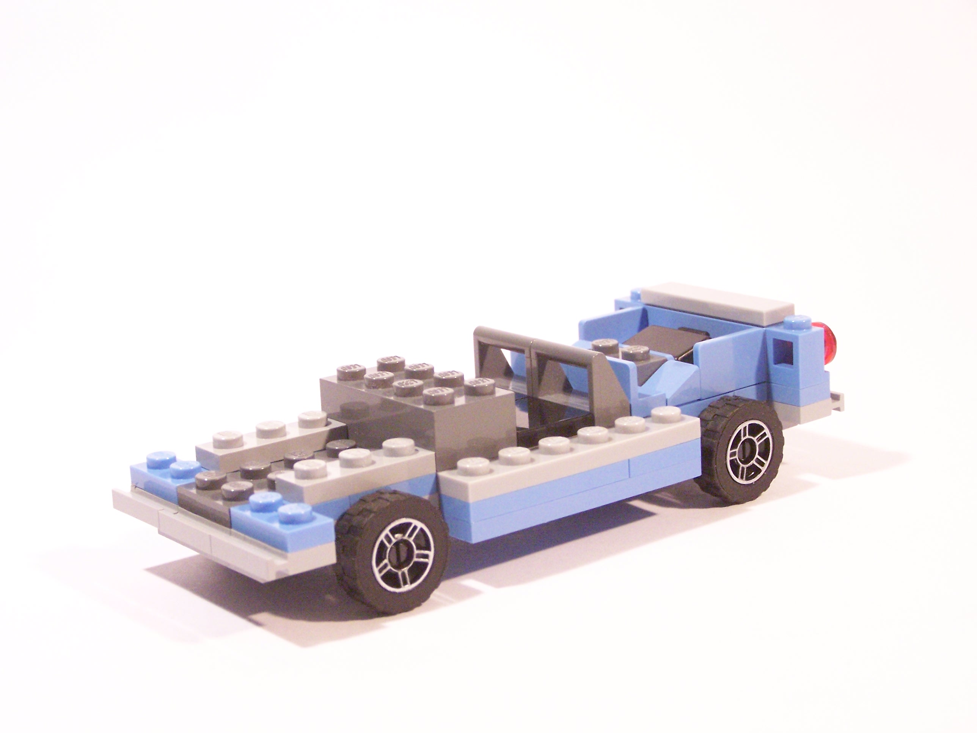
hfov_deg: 29.0
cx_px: 488
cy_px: 366
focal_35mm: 67
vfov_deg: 21.9
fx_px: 1891
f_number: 3.2
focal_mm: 11.1
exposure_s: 1/30
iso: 400
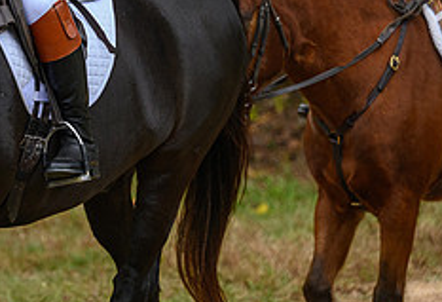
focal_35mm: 337
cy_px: -51
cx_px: 16
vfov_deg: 4.1
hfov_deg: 6.1
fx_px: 4168
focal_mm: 130
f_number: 3.2
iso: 1250
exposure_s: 1/1000
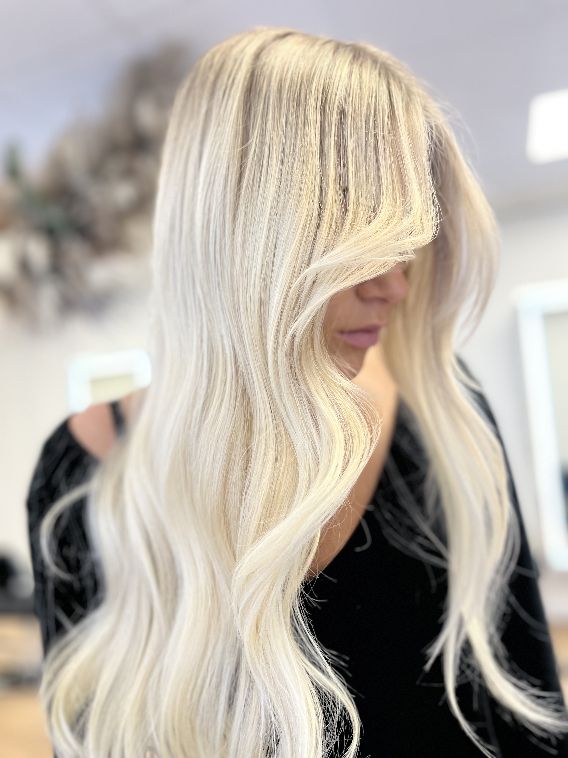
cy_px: 379
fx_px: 569
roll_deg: +5.3
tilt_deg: +4.6
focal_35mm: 26
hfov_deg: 53.1
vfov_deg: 67.3
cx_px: 284
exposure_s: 1/60
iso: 64
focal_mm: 5.1
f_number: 1.6
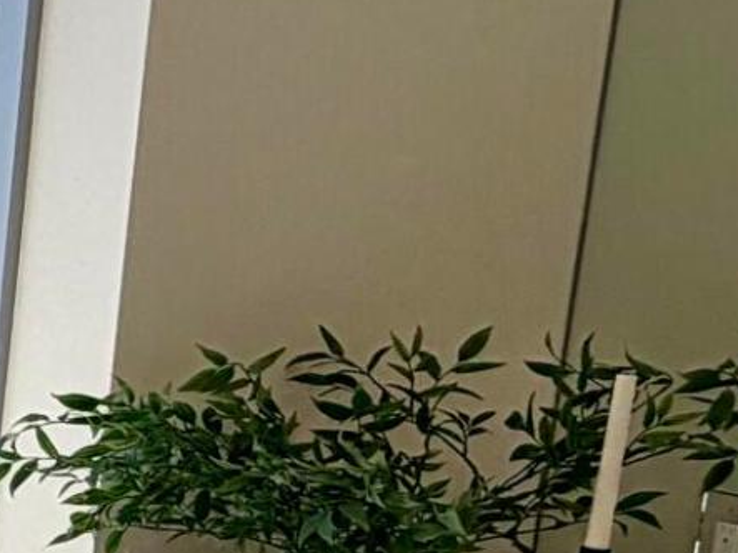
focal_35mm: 91
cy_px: 498
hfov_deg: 15.6
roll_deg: -0.7
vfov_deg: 16.0
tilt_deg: -10.6
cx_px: -863
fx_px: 1940
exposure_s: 1/502
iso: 40
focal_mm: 2.22
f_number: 2.2
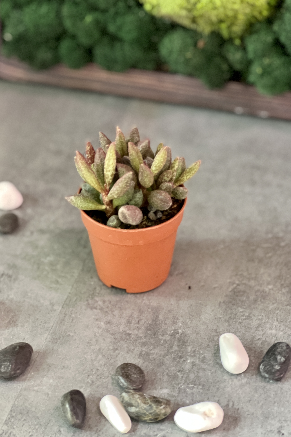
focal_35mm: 98
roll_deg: +0.2
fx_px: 1188
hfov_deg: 14.0
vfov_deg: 20.8
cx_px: 152
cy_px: 197
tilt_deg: -36.4
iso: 400
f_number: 2.8
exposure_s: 1/18
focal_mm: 9
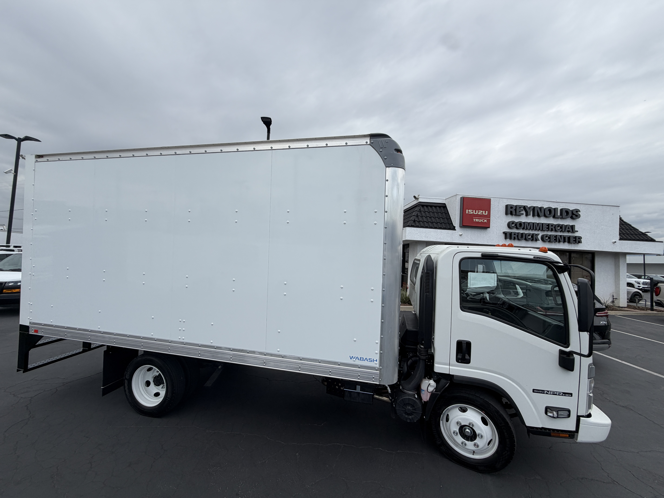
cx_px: 332
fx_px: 269
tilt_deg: +1.7
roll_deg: -2.8
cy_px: 249
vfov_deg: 85.7
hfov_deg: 102.1
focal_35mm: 14
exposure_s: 1/770
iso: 32
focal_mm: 2.22
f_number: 2.2
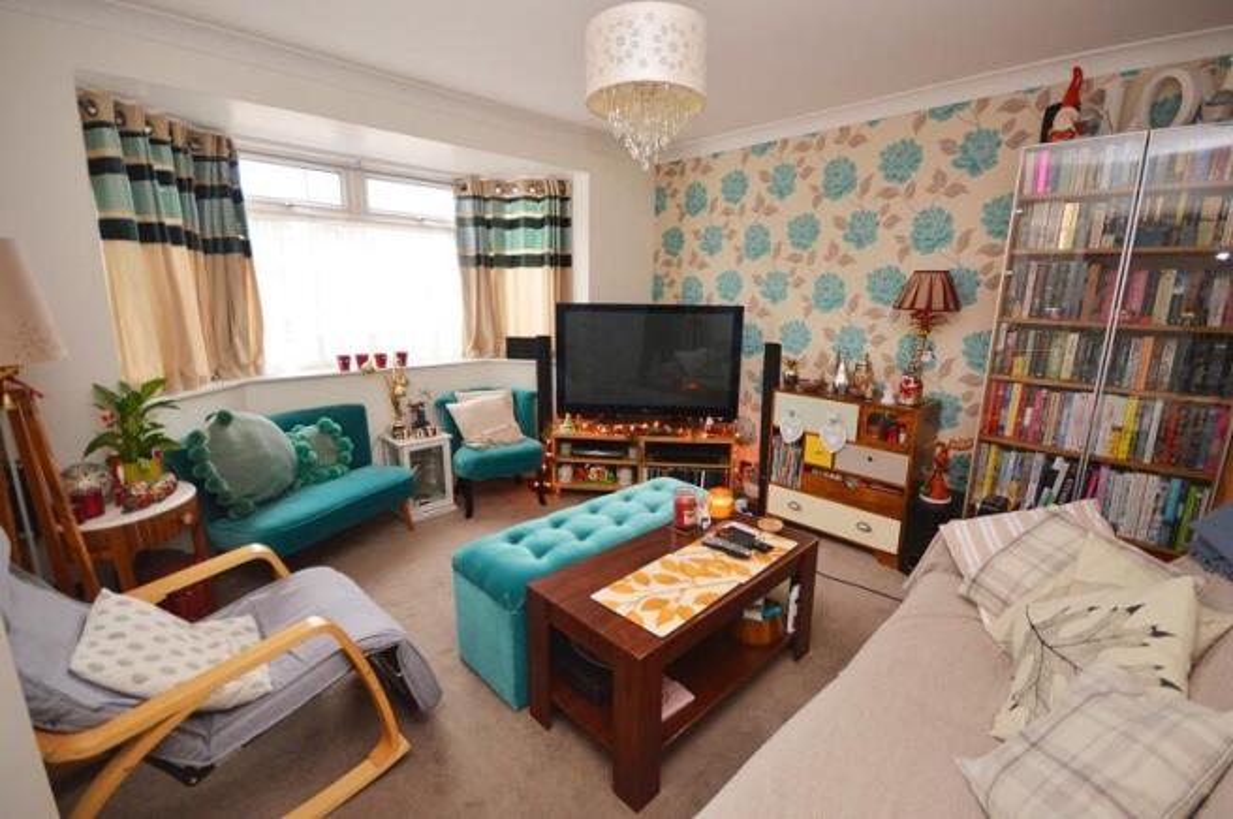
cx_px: 616
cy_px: 410
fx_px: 513
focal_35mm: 15
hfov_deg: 100.4
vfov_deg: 77.2
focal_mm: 10
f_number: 4
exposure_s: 1/30
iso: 800
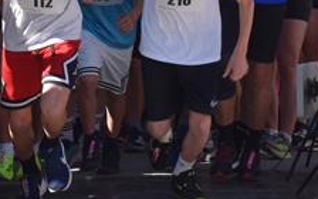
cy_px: 26
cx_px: -16
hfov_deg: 6.9
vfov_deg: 4.4
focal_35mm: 301
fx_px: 2607
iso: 160
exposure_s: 1/250
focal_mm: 55
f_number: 8
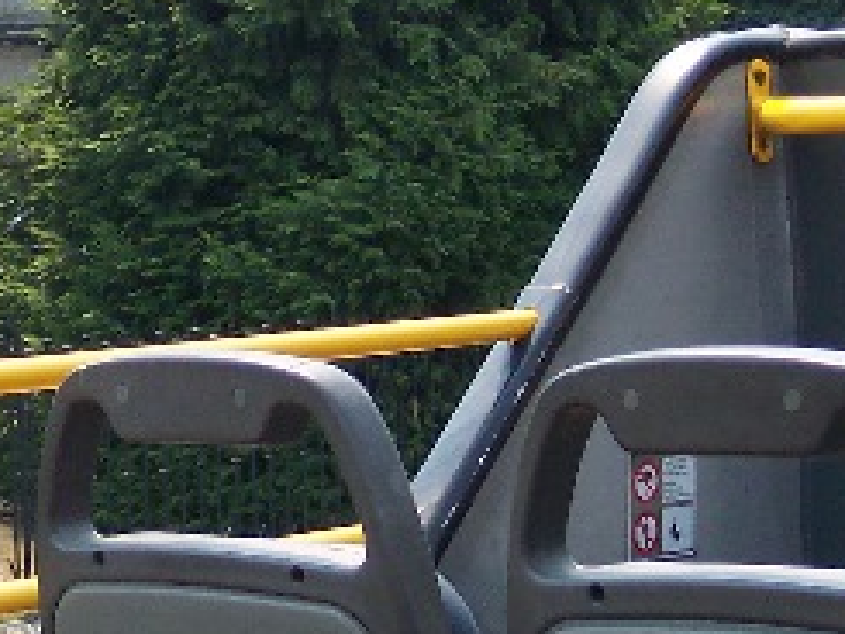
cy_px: -65
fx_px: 3028
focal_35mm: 124
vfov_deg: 11.8
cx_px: 286
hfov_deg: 15.9
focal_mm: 8
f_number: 2.8
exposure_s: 1/700
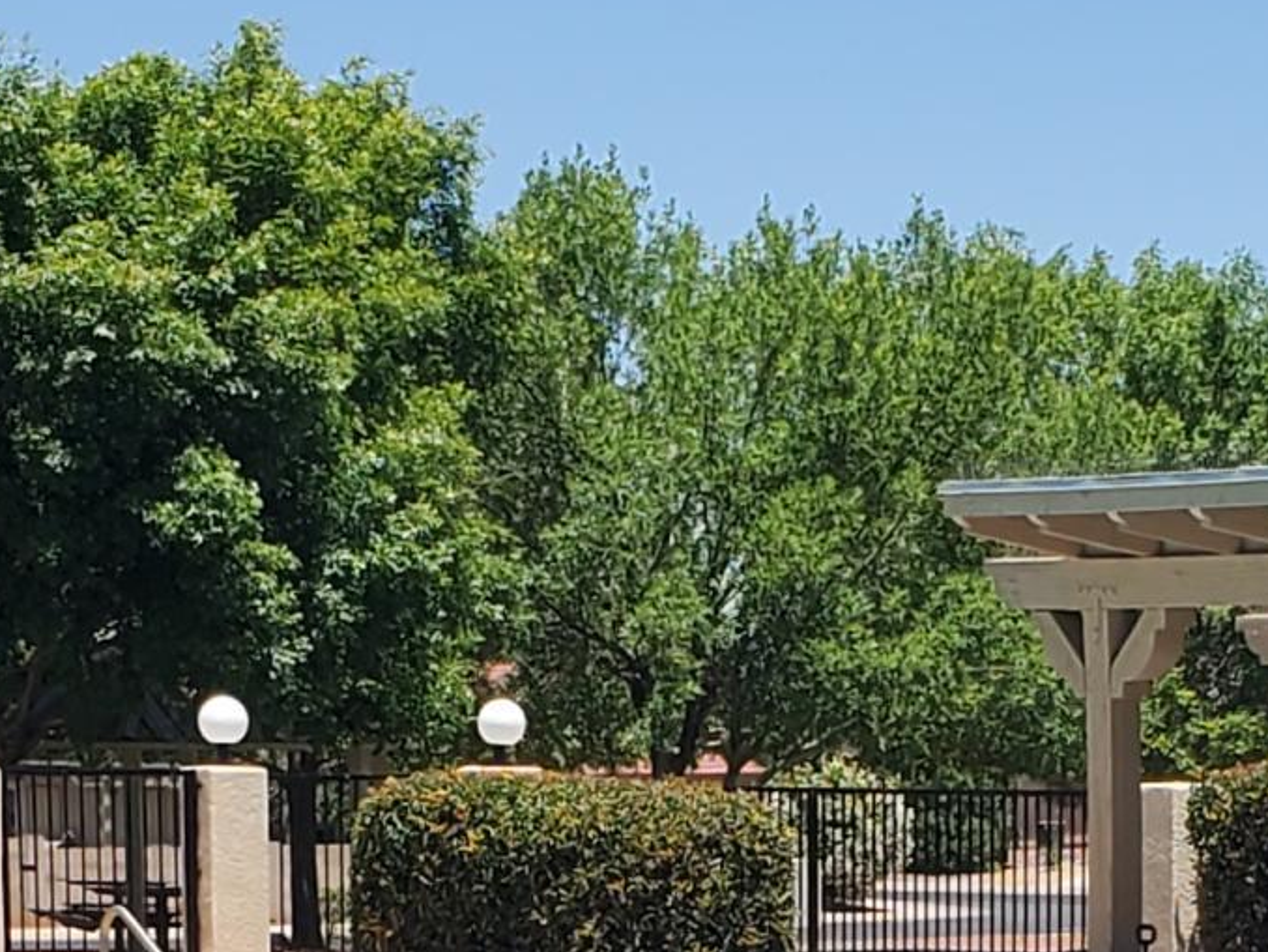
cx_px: 958
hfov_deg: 17.0
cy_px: 1335
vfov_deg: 12.4
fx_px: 4214
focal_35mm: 115
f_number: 2.4
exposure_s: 1/1693
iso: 50
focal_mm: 4.3
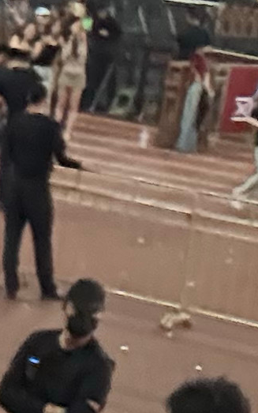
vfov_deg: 10.4
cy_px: 768
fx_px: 2114
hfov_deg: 6.9
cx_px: -112
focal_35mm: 188
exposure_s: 1/50
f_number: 1.9
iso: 250
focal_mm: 2.69
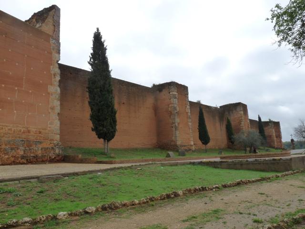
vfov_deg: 51.4
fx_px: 238
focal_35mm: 27
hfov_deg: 65.3
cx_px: 152
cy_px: 114
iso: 160
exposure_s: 1/400
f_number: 5.6
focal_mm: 4.8
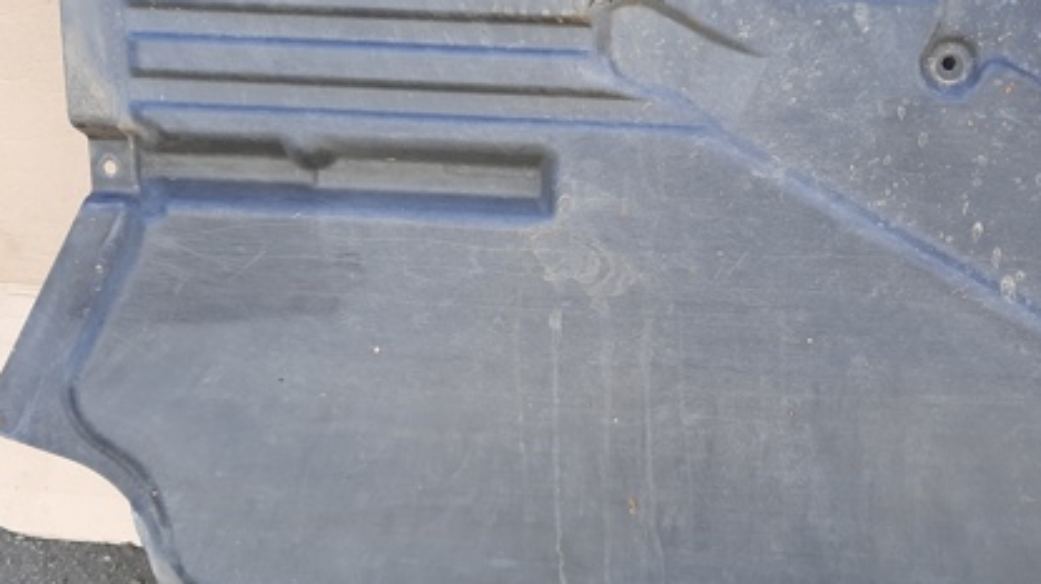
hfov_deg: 47.9
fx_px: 1159
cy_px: 326
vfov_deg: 28.3
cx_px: 650
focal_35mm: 42
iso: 40
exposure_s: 1/100
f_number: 2
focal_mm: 4.6
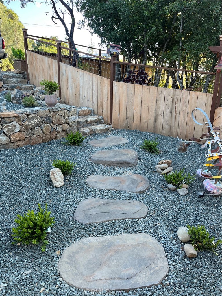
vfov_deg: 67.3
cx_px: 111
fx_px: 222
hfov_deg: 53.1
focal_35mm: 26
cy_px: 148
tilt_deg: -17.7
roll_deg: -1.2
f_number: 1.6
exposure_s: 1/232
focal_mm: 5.1
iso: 50
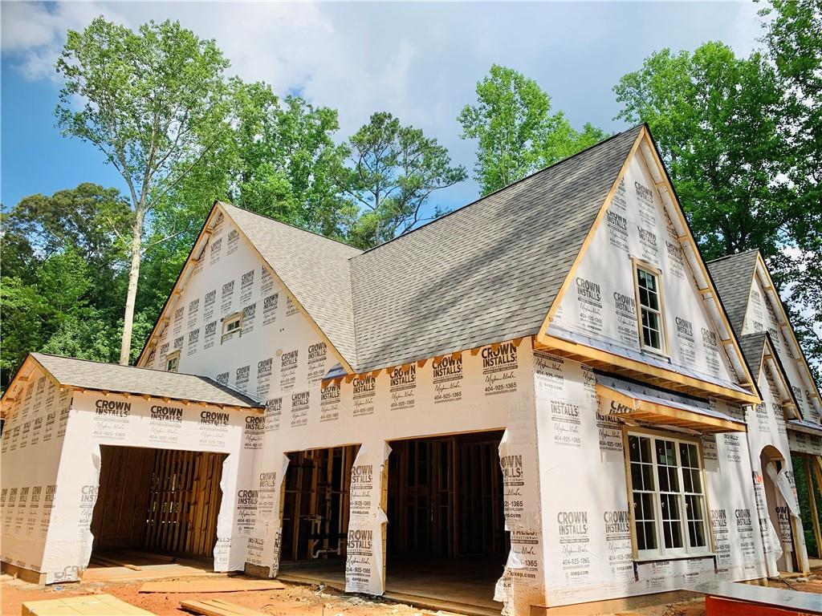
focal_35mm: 26
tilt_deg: +16.6
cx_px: 411
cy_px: 308
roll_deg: -0.4
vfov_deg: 53.1
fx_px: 617
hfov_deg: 67.3
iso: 25
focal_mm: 4.25
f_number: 1.8
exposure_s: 1/1560
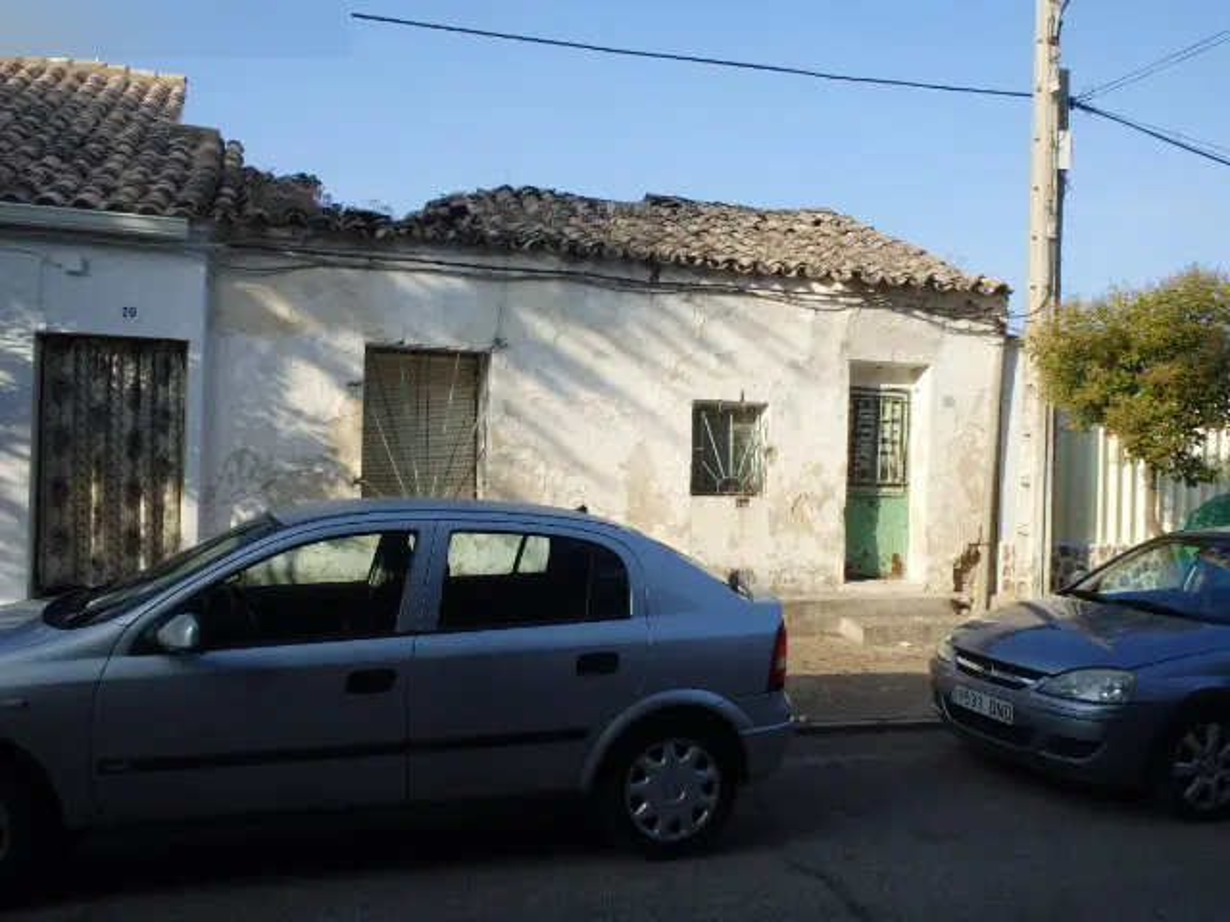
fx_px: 995
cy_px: 461
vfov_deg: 49.7
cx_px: 615
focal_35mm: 28
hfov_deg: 63.4
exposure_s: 1/640
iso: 125
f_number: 3.9
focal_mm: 5
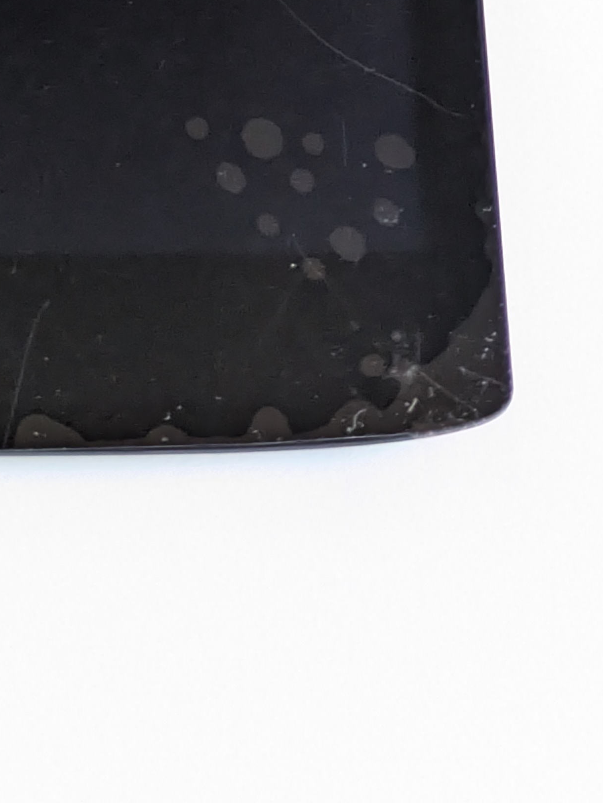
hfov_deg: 10.2
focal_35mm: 145
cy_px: -208
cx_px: 21
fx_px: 3365
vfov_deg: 13.2
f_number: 1.89
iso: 515
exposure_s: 1/50
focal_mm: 5.43
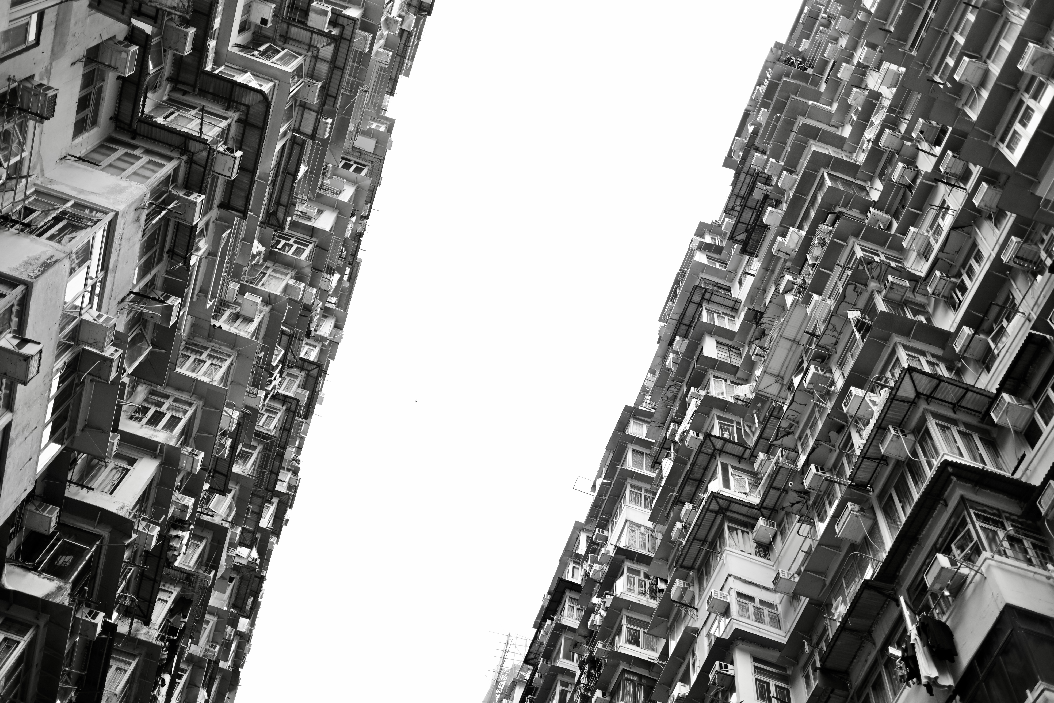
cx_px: 527
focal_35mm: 40
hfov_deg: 48.5
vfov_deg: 33.4
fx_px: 1171
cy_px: 352
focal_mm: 40
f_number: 2
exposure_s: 1/2000
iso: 400
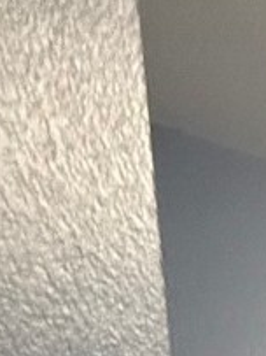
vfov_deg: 11.9
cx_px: 793
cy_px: 1005
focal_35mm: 106
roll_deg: -2.4
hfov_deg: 10.2
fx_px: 1087
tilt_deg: -12.2
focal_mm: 2.22
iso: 640
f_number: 2.2
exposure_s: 1/60
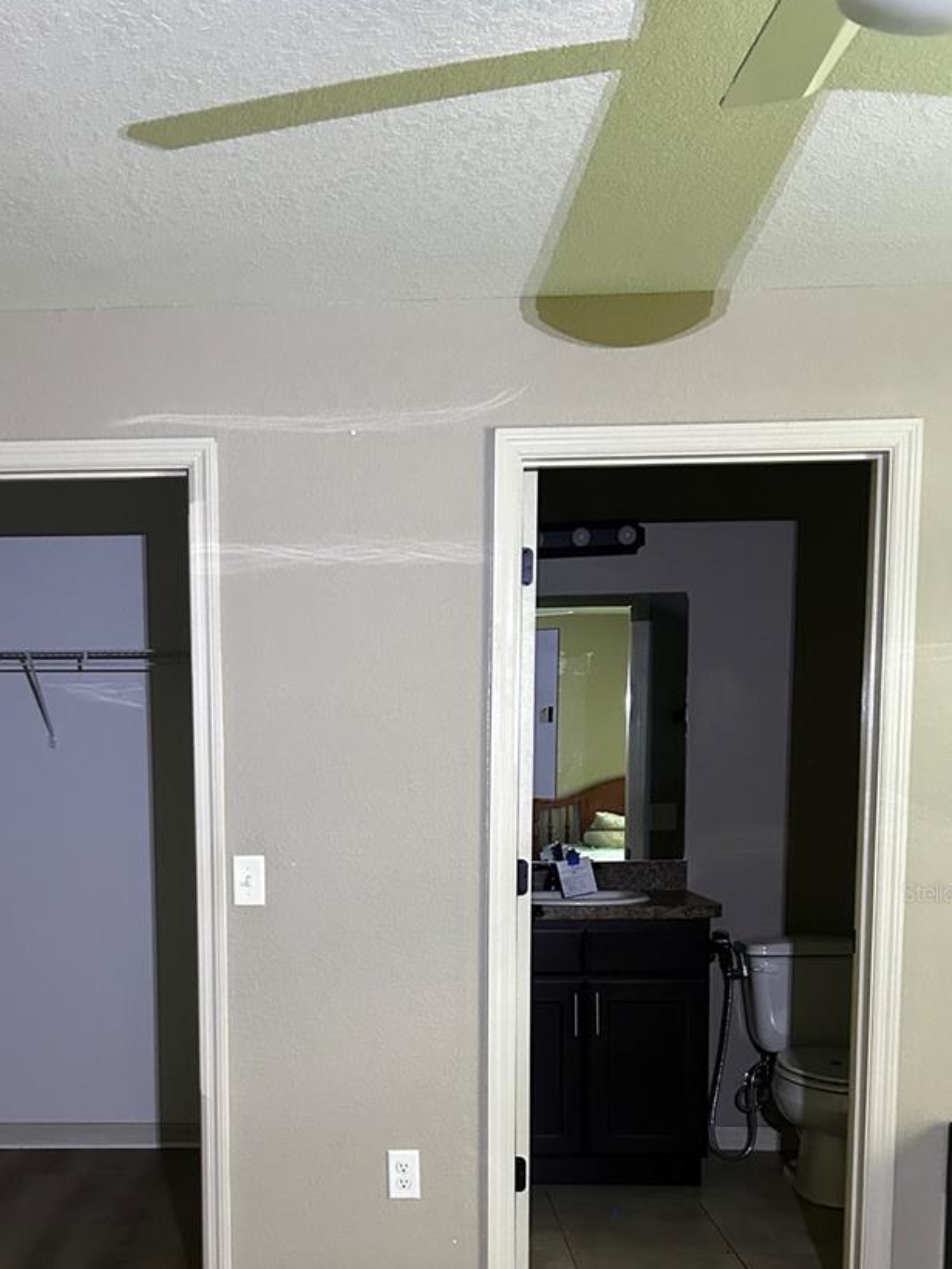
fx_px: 1393
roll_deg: +0.3
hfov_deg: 37.3
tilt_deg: -6.2
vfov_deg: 47.8
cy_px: 892
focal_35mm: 38
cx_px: 317
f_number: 1.5
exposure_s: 1/54
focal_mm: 5.7
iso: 500
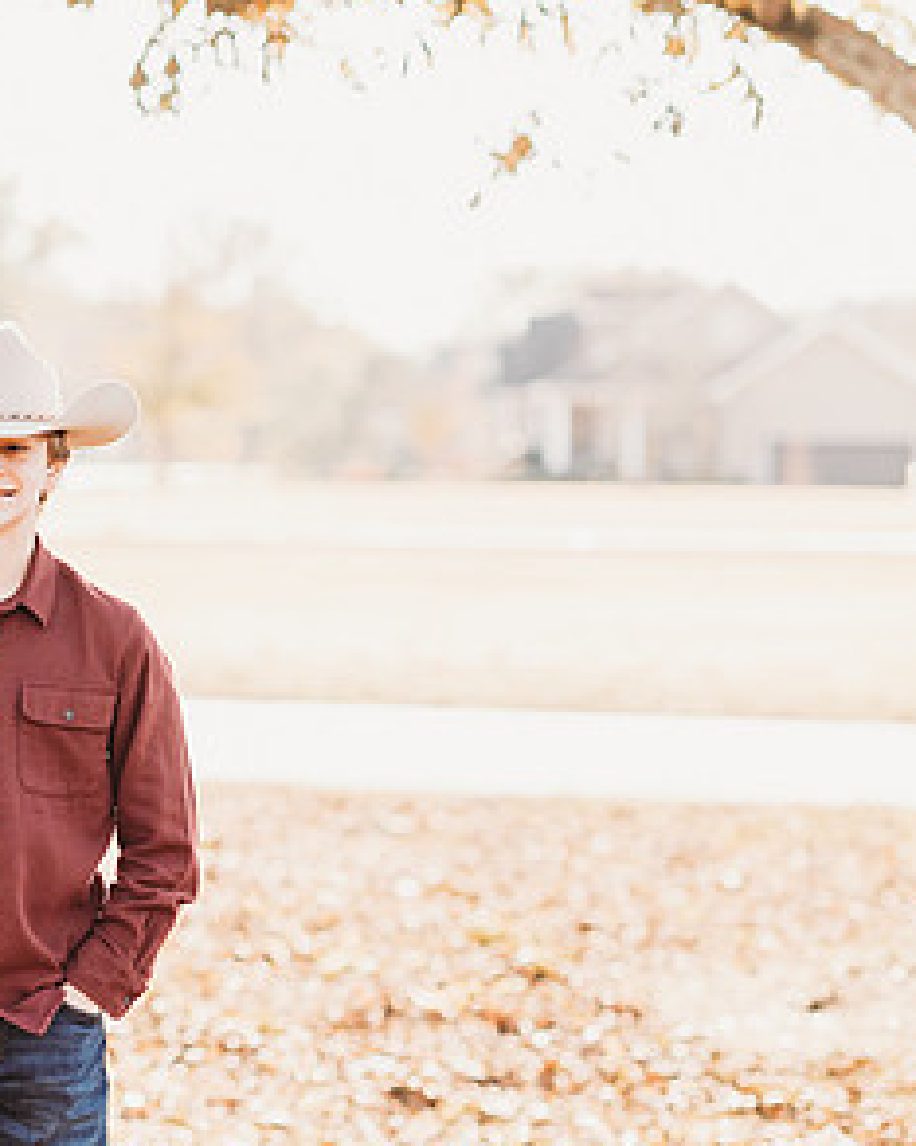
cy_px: 553
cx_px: -207
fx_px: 5360
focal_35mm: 158
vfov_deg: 12.2
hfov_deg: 9.6
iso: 200
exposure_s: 1/640
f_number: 2.5
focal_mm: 85
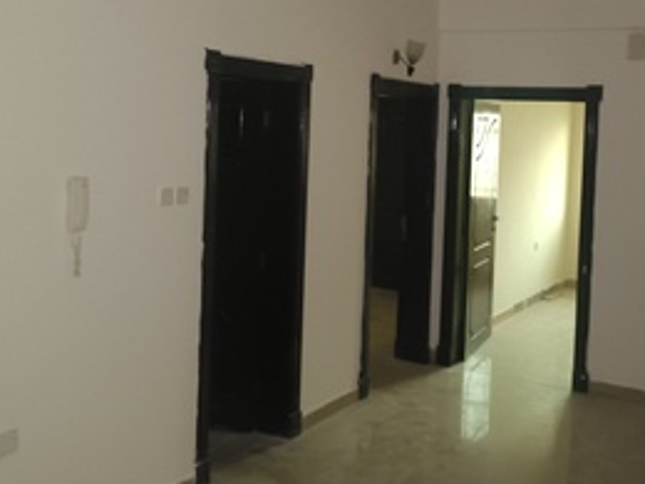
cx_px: 351
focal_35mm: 44
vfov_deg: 32.6
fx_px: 820
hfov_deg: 42.9
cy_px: 155
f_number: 1.7
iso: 3439
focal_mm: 4.7
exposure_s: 1/20
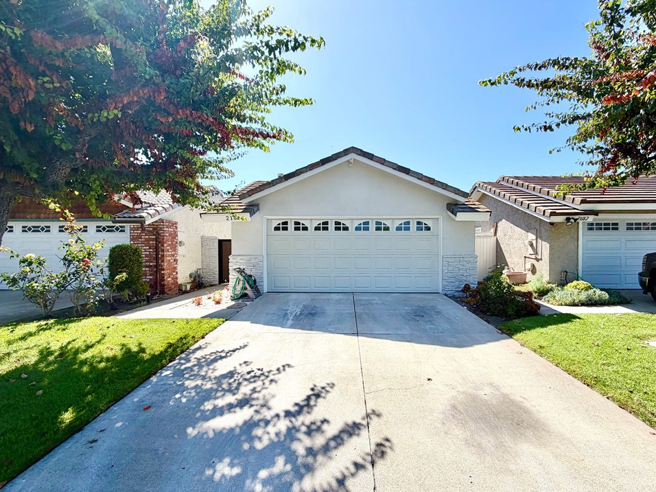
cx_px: 345
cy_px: 254
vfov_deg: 81.7
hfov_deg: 98.1
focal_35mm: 15
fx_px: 284
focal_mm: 2.22
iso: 20
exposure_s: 1/820
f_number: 2.2
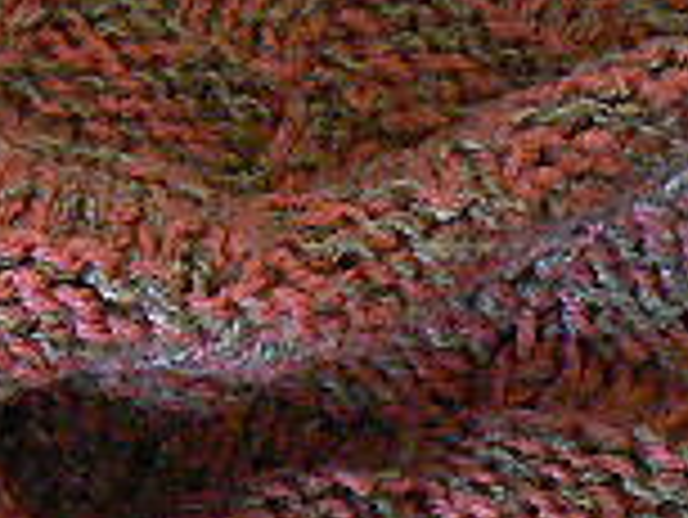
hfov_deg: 11.9
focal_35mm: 159
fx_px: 3163
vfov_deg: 9.3
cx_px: -301
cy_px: 441
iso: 400
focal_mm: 6
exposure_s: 1/6
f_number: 2.8
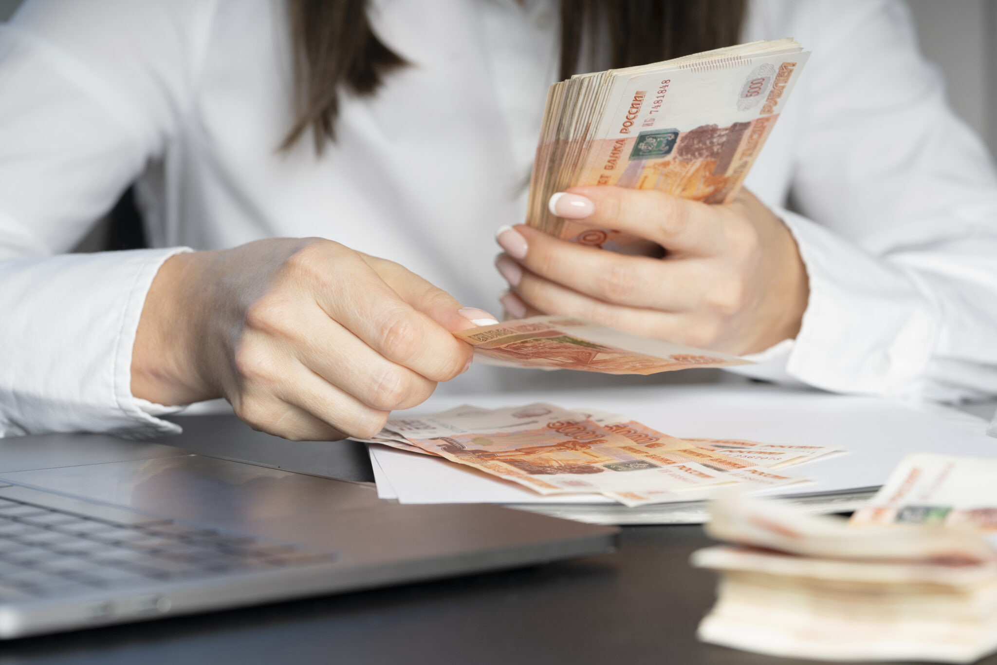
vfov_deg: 15.2
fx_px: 2492
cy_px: 332
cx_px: 498
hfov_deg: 22.6
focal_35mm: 90
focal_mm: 90
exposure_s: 1/160
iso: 320
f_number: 5.6
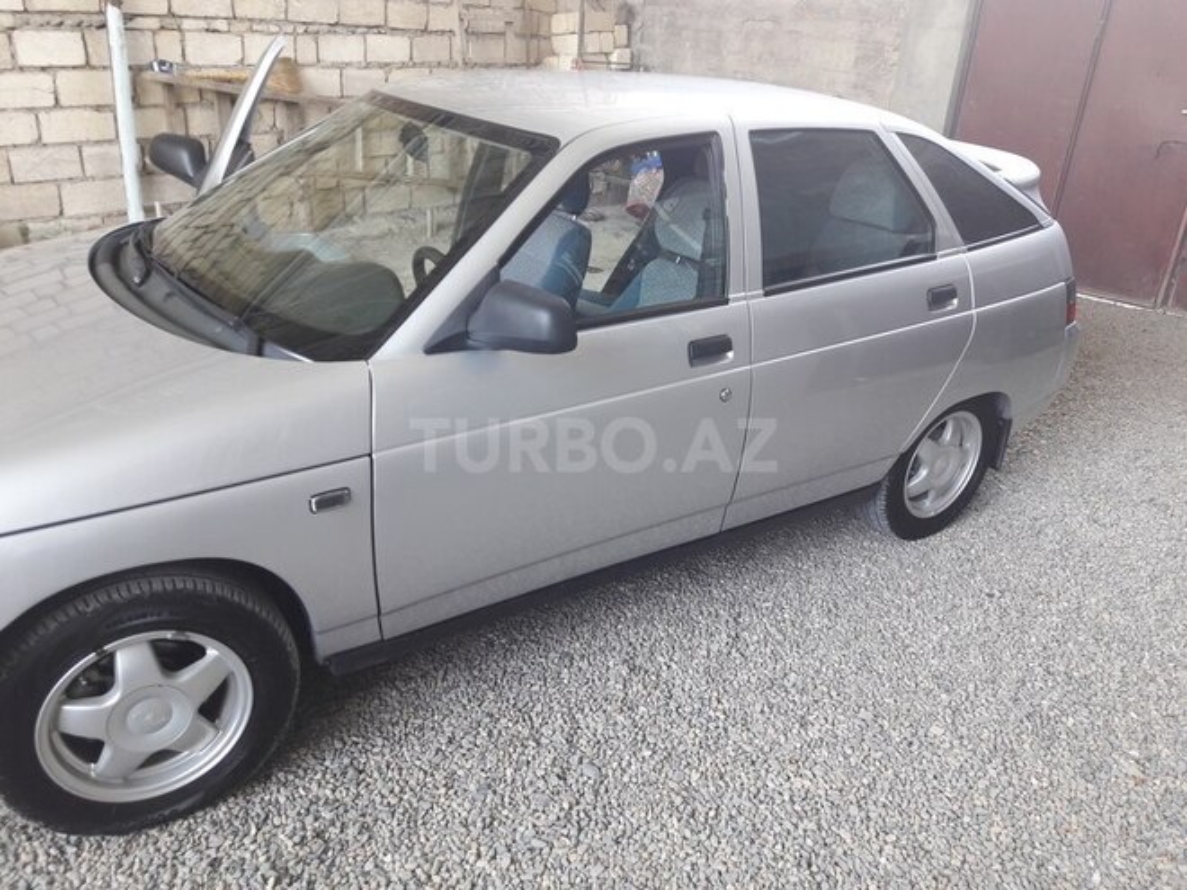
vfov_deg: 49.7
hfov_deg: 63.4
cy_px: 445
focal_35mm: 28
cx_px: 594
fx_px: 960
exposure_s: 1/33
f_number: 1.9
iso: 50
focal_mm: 3.7
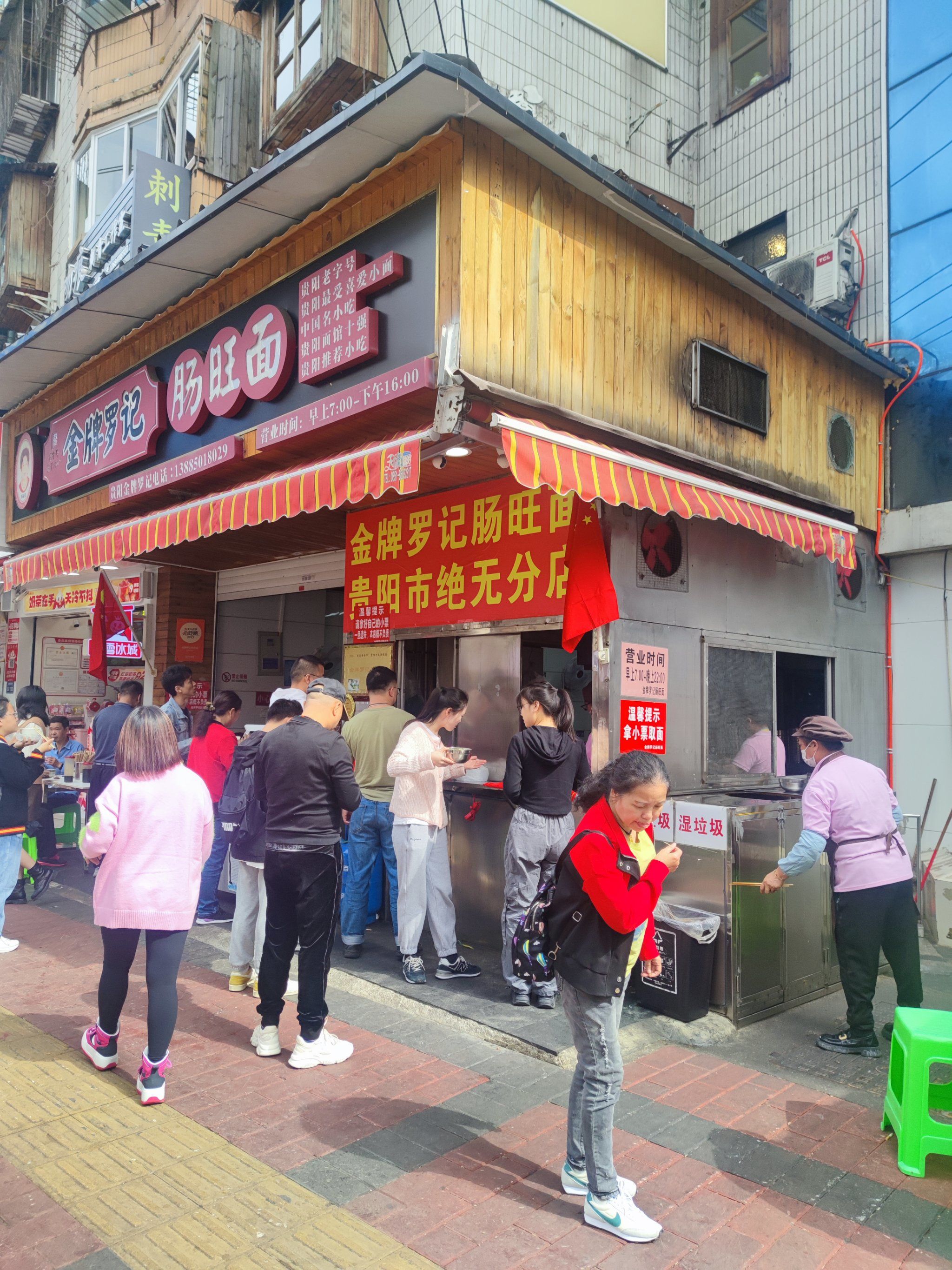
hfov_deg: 56.8
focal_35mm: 24
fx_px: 880
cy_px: 635
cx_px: 476
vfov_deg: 71.6
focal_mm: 6.72
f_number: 1.69
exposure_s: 1/714
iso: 50
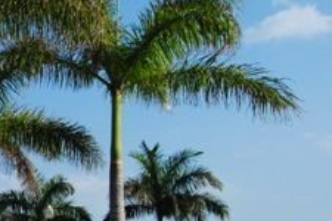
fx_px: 710
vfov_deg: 17.3
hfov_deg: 22.9
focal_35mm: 77
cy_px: 221
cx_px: -120
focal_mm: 18
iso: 800
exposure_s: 1/640
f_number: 13
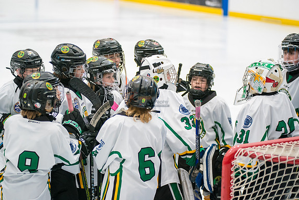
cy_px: 99
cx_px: 147
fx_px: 1014
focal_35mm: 122
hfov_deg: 16.8
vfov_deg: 11.3
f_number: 3.2
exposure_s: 1/1250
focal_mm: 120
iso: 3200
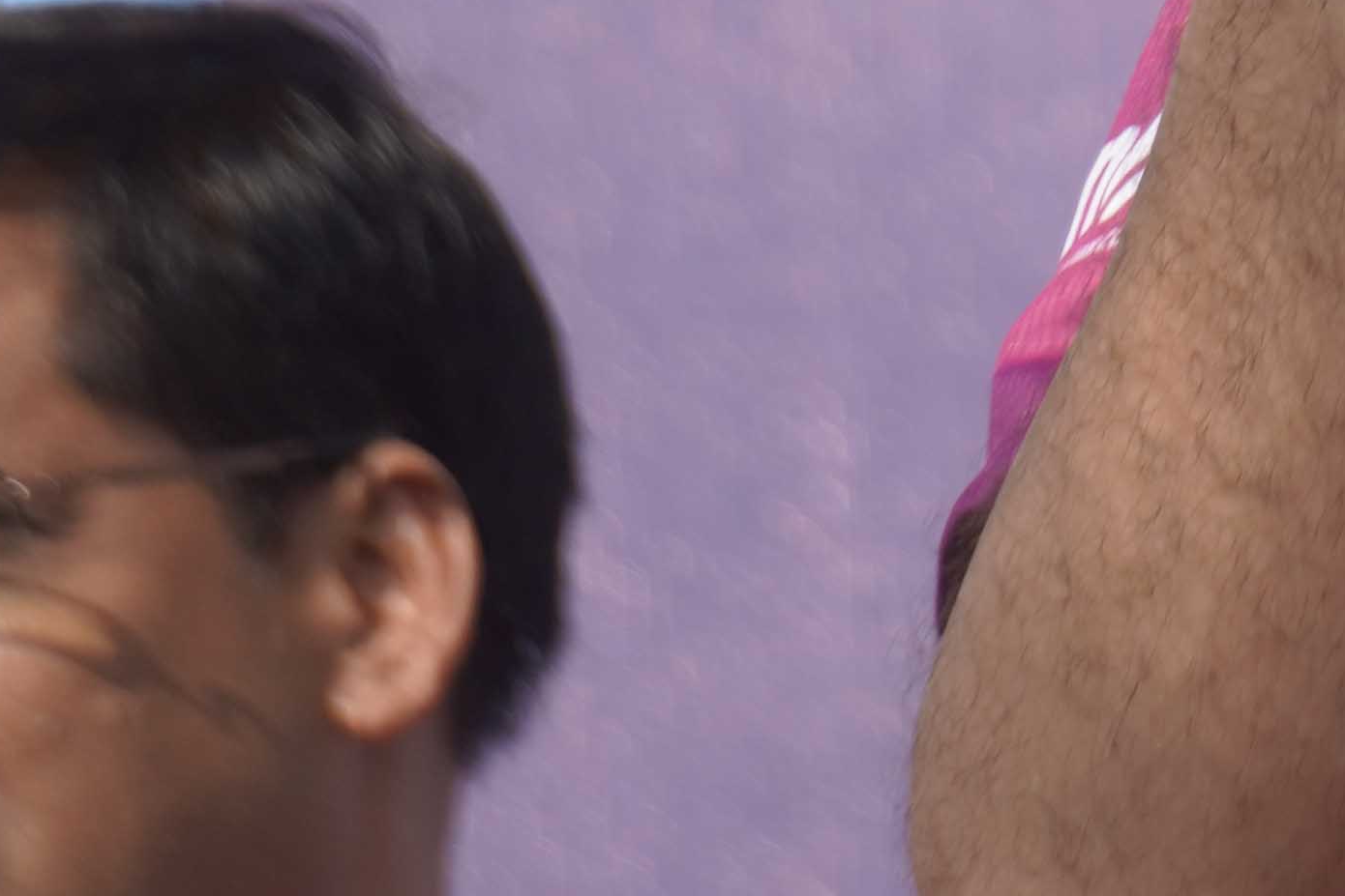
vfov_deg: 1.3
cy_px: -751
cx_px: 2489
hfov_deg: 2.0
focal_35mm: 1042
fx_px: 38937
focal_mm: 161
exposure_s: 1/320
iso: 100
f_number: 6.3
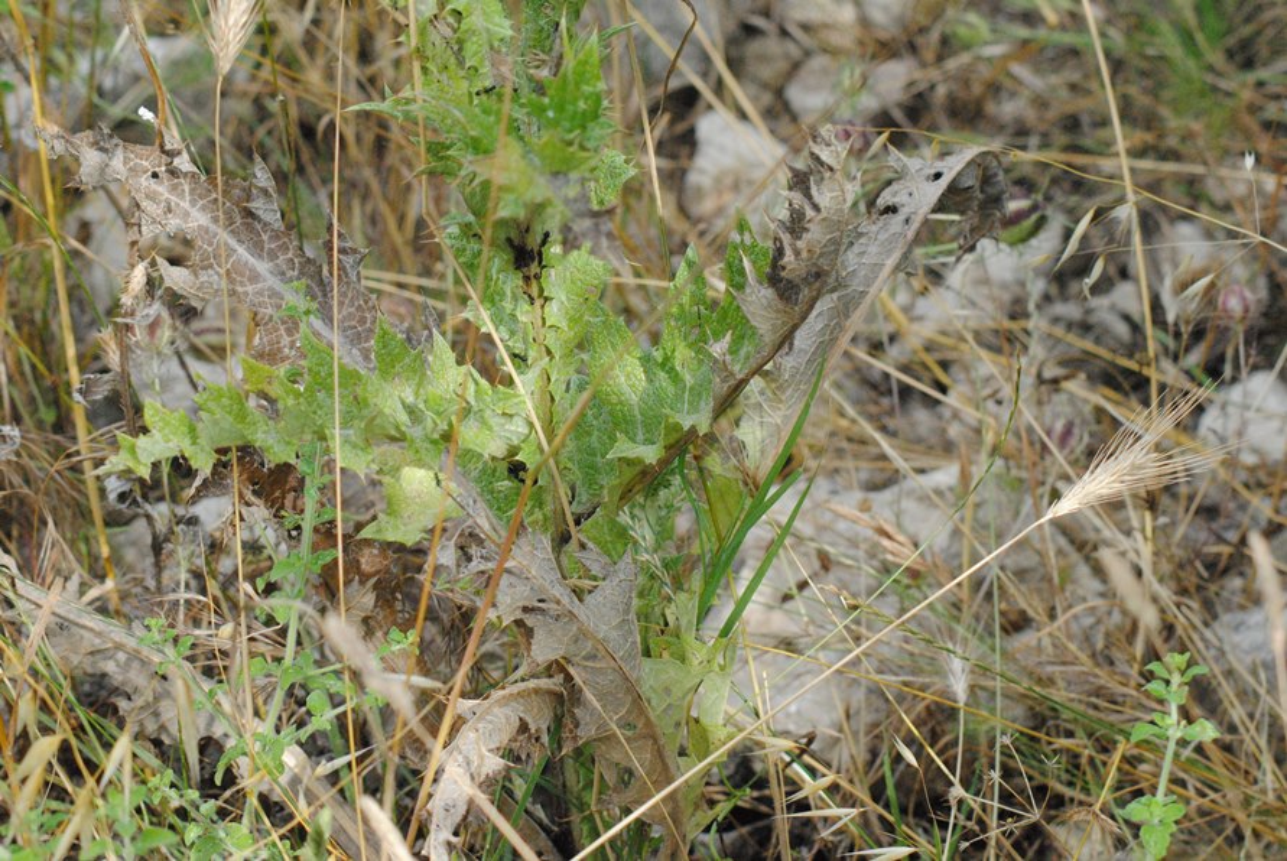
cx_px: 644
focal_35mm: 105
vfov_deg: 13.1
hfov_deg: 19.4
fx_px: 3757
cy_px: 430
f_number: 9
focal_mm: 70
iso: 1600
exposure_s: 1/1250
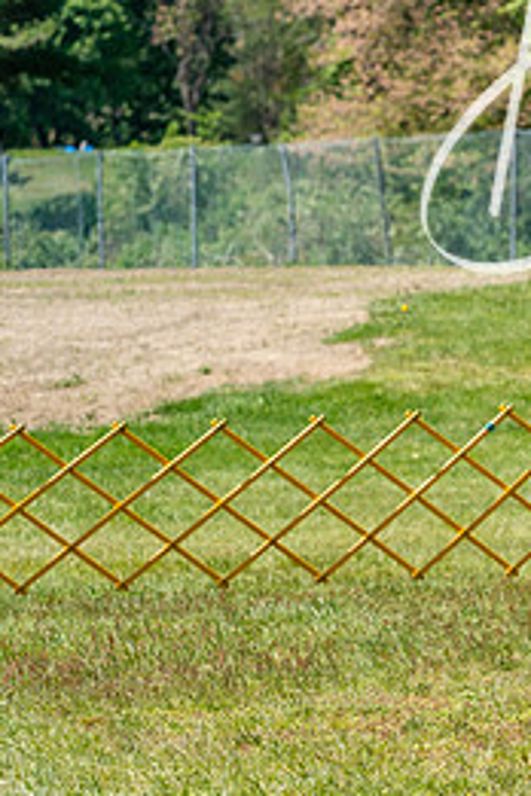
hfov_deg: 5.7
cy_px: 328
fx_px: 5265
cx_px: 864
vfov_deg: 8.6
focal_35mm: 238
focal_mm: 107
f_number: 6.3
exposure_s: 1/2500
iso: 500
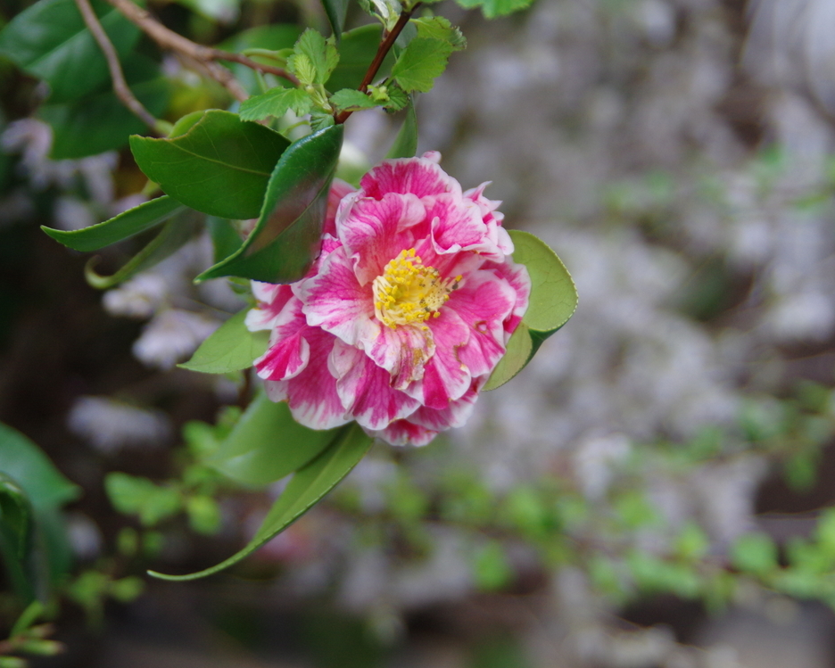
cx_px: 462
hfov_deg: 24.7
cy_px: 316
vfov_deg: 19.9
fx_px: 1903
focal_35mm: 77
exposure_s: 1/400
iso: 640
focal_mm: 43
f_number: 2.8
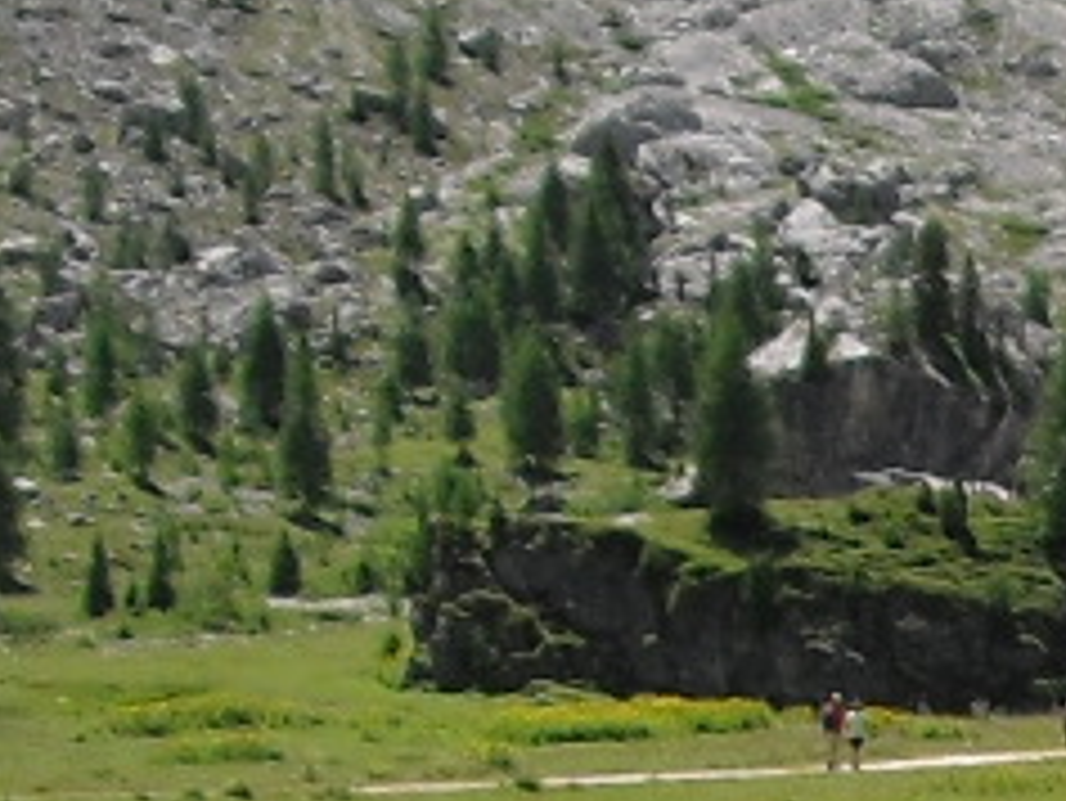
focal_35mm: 243
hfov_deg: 7.8
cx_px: 2006
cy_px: 1521
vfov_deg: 6.0
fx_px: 7487
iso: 64
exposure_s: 1/100
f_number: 7.8
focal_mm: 6.3
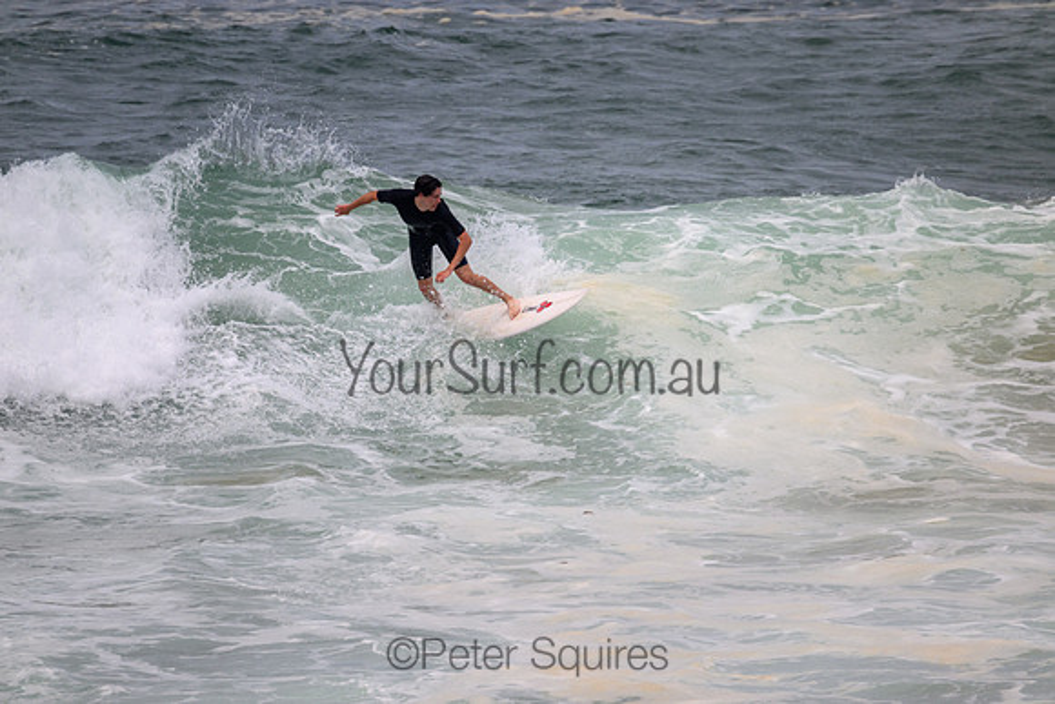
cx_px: 528
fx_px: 23449
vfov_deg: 1.7
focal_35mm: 800
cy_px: 352
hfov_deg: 2.6
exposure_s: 1/2000
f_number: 11
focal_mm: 800
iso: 800
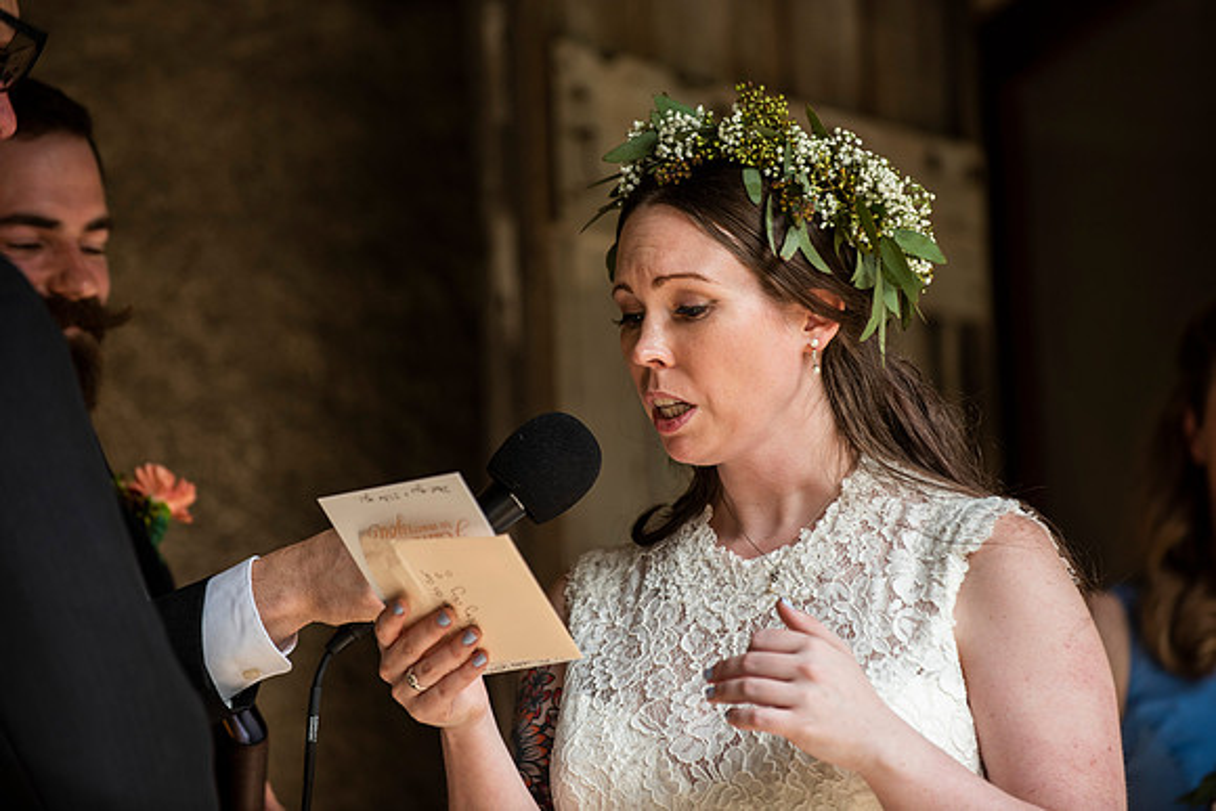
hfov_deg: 10.3
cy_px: 406
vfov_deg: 6.9
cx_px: 608
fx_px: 6757
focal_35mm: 200
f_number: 3.5
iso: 400
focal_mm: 200
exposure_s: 1/1000
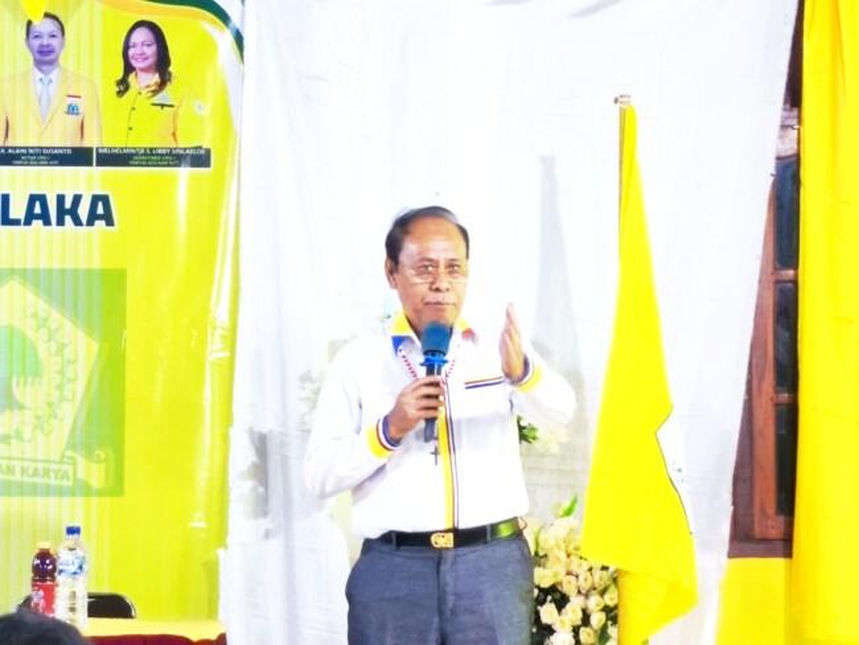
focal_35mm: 133
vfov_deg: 11.2
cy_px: 322
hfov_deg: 14.8
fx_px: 3302
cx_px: 430
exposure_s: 1/25
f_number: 1.65
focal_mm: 6.18
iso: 1600
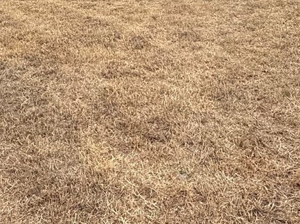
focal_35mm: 51
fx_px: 442
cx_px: 81
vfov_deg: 27.3
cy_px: 13
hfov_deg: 36.7
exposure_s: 1/1399
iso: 64
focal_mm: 2.22
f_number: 2.2
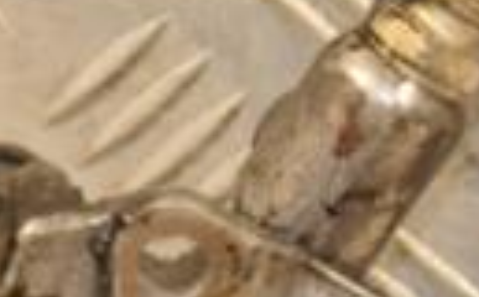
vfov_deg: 2.2
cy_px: 509
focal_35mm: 606
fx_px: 7899
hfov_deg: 3.5
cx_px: 301
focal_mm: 85
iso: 800
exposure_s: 1/125
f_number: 5.6
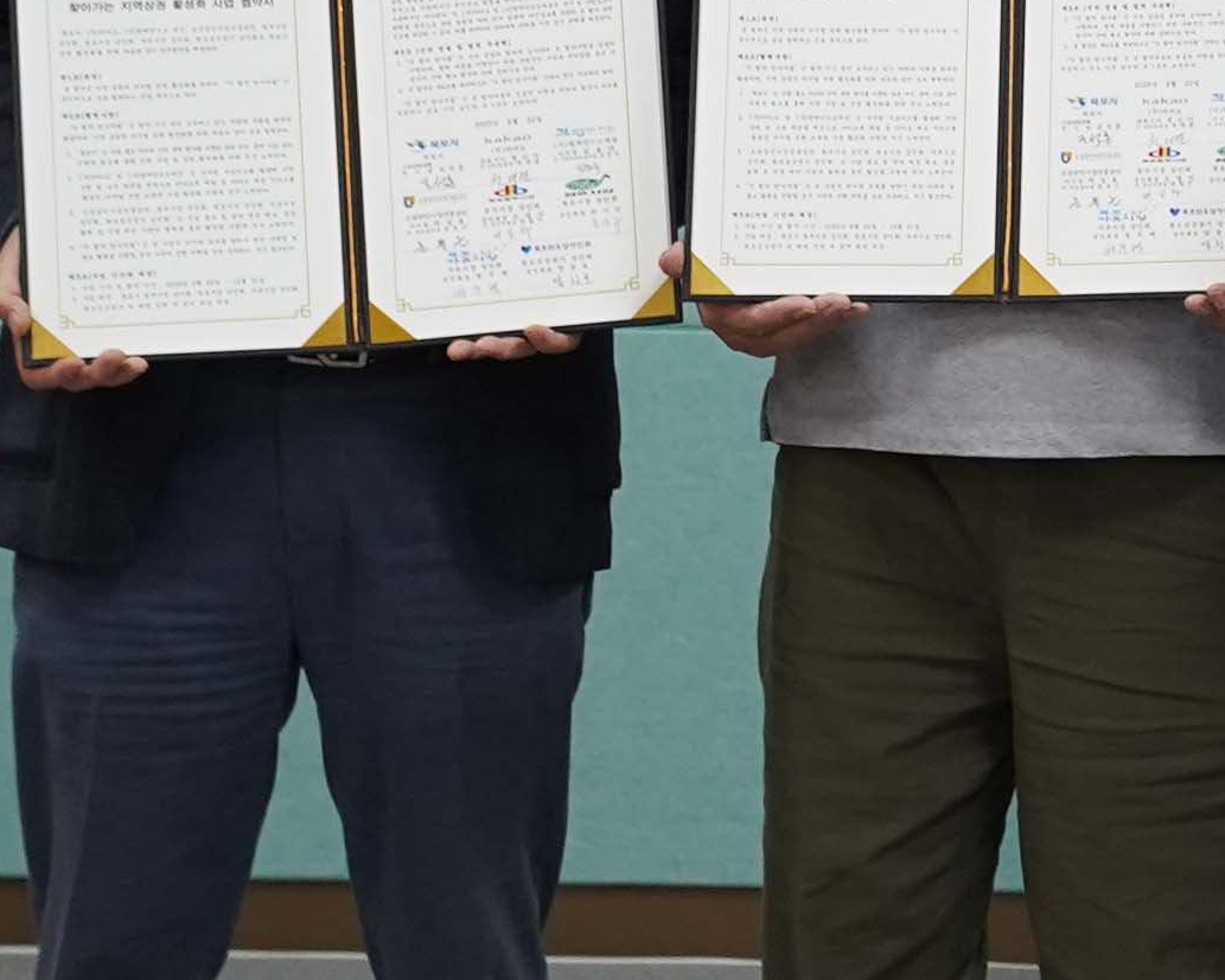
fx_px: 8301
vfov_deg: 6.7
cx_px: 2653
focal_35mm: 229
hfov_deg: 8.0
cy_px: -224
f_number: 4
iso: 1250
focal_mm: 42
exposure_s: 1/200
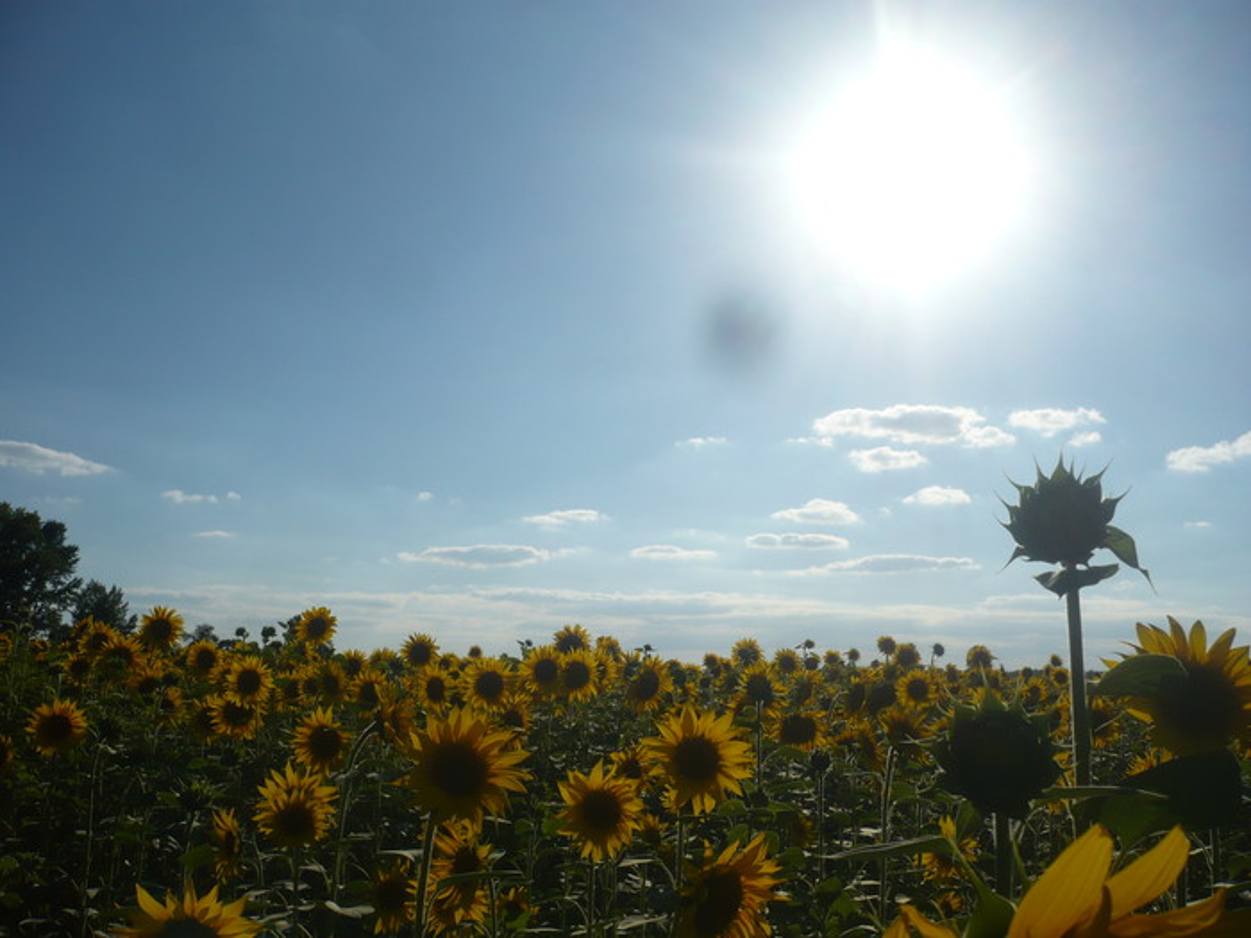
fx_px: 1265
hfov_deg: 52.6
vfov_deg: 40.7
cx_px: 626
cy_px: 469
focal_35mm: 35
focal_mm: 5.8
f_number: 8
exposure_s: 1/1000
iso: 100
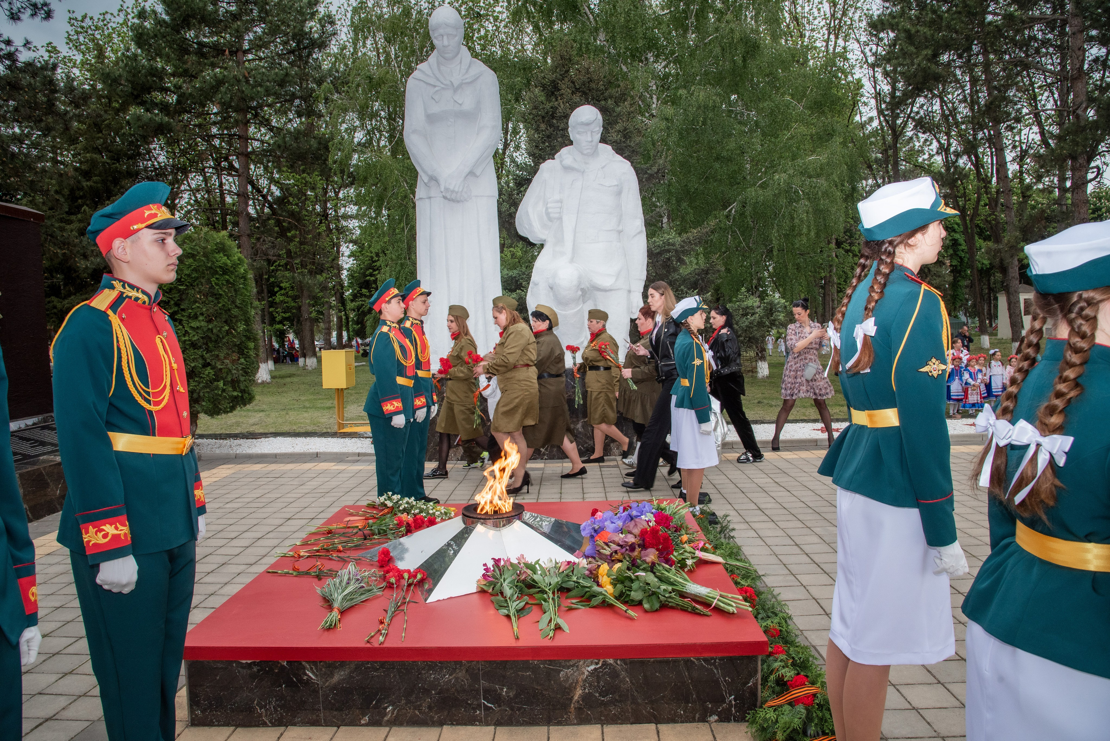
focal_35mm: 24
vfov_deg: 53.2
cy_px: 370
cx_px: 555
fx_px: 740
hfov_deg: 73.7
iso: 640
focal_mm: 24
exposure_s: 1/160
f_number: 10
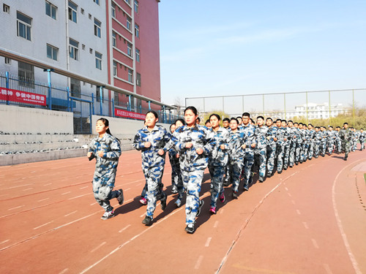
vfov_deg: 53.1
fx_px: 275
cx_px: 183
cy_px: 137
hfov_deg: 67.3
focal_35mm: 26
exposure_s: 1/434
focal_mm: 3.83
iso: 50
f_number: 2.2
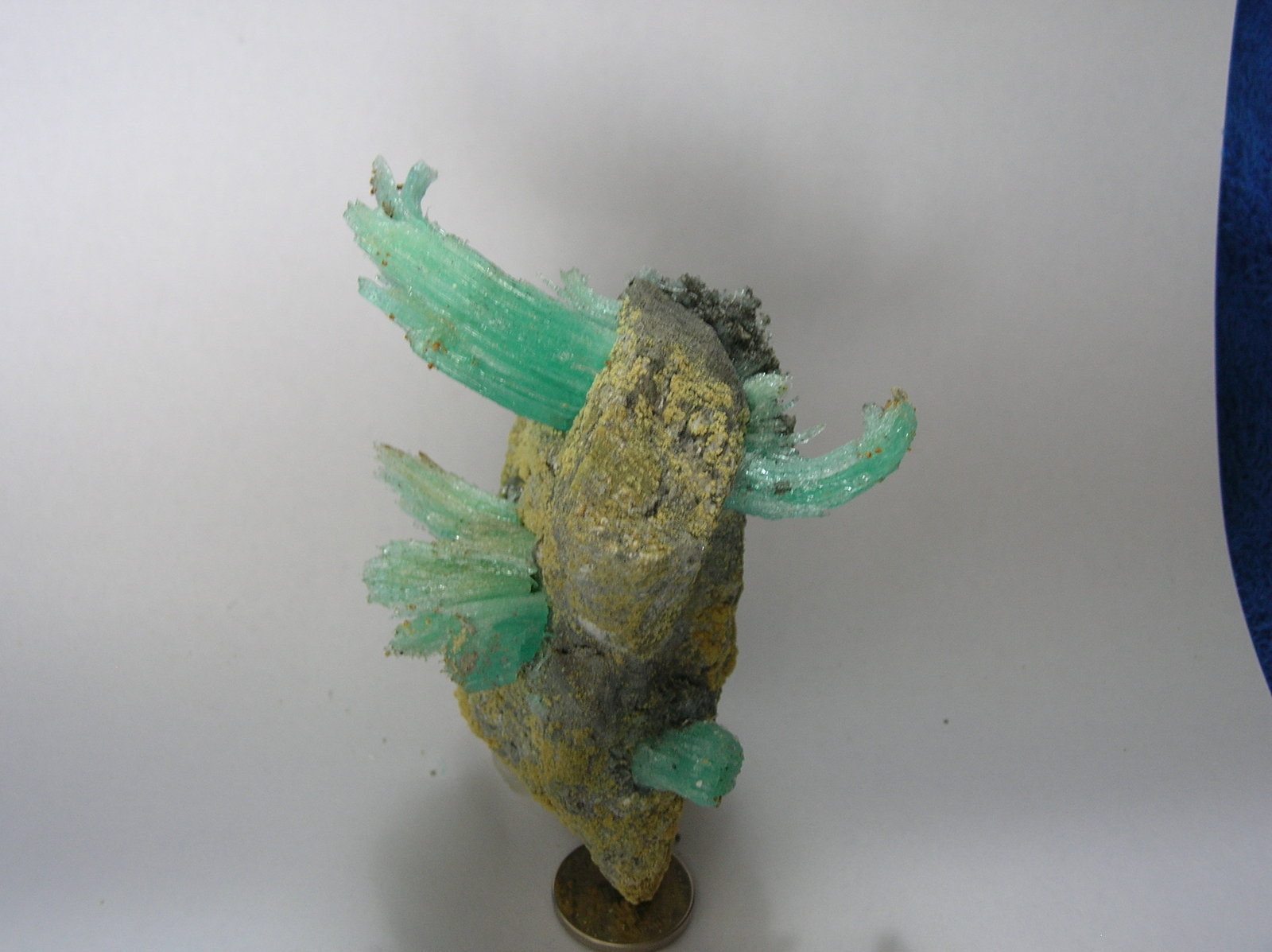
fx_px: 1909
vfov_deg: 28.0
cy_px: 476
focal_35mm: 52
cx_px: 636
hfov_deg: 36.9
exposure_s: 1/4.3
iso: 50
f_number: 3
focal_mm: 8.7
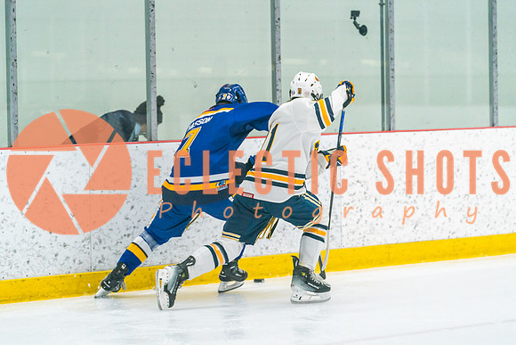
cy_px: 159
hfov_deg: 12.9
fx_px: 2273
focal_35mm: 159
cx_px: 230
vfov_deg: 8.7
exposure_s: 1/1250
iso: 3200
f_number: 2.8
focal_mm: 126
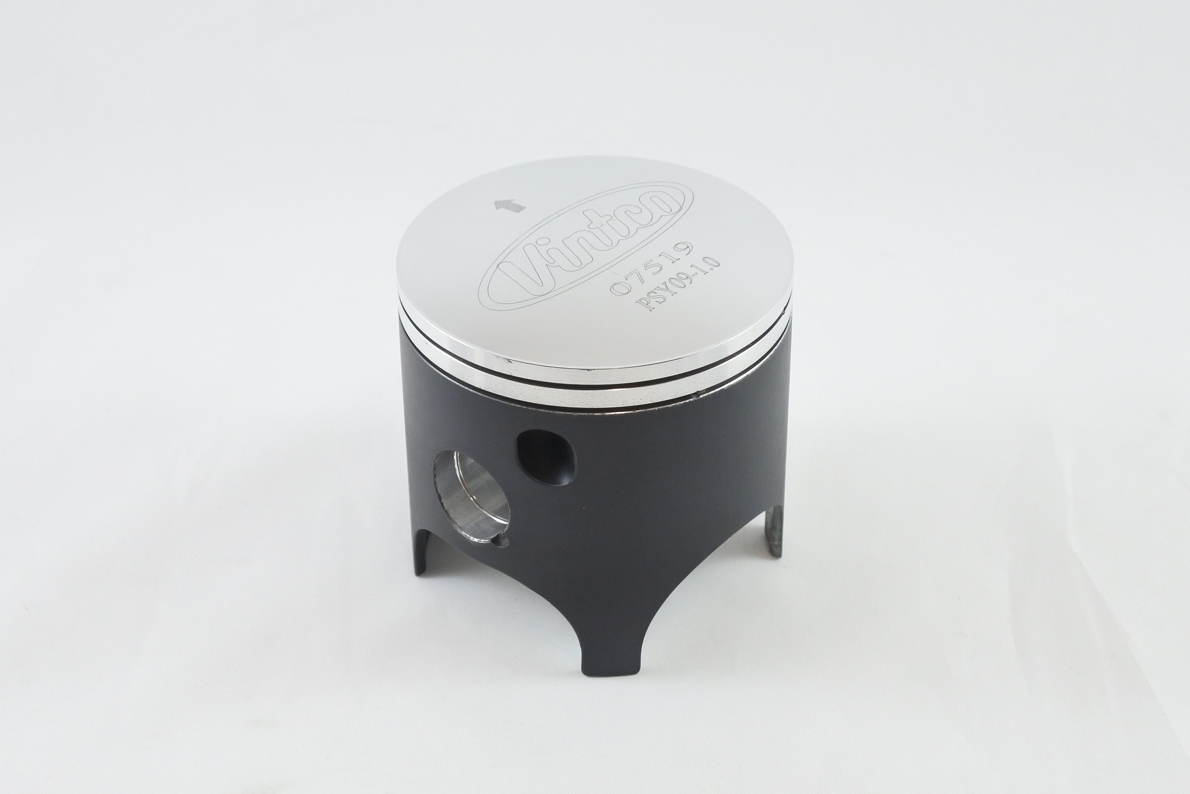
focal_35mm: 51
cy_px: 397
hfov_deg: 38.9
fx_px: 1686
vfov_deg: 26.5
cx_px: 595
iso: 500
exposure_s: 1/125
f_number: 4.5
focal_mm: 18.9
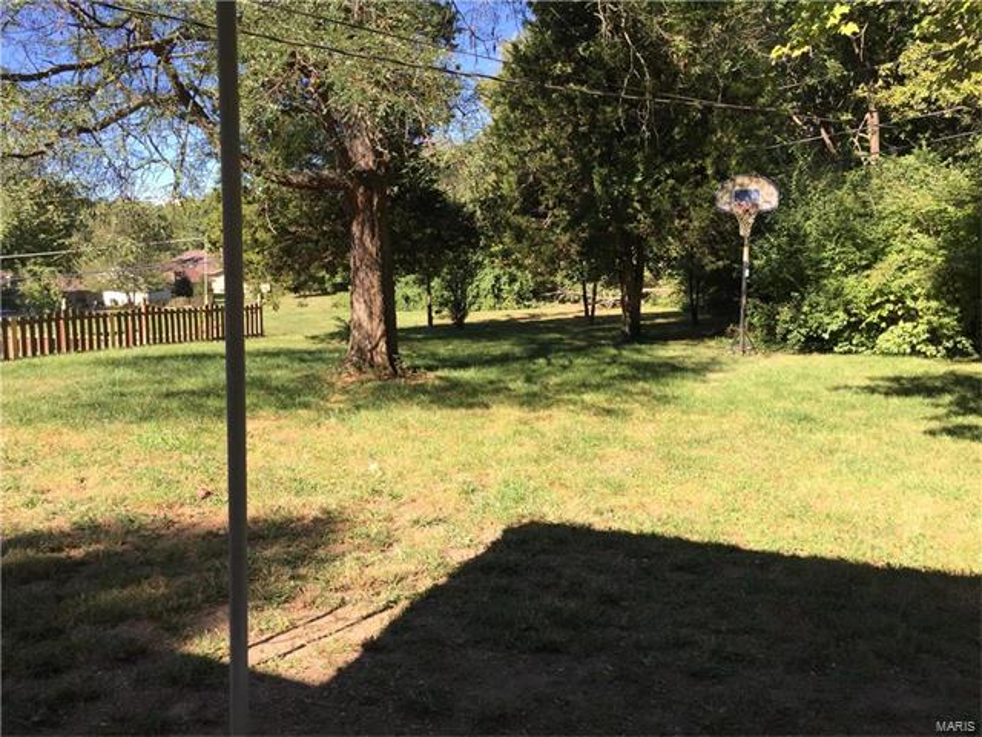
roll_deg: -1.3
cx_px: 491
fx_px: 823
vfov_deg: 48.2
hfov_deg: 61.7
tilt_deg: -7.6
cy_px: 368
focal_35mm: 29
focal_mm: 4.15
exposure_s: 1/638
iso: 32
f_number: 2.2
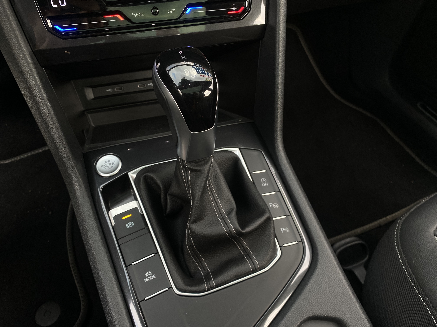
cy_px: 164
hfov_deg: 67.3
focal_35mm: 26
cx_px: 218
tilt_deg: -49.5
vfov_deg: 53.1
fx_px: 328
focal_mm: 4.25
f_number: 1.8
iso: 125
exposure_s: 1/121
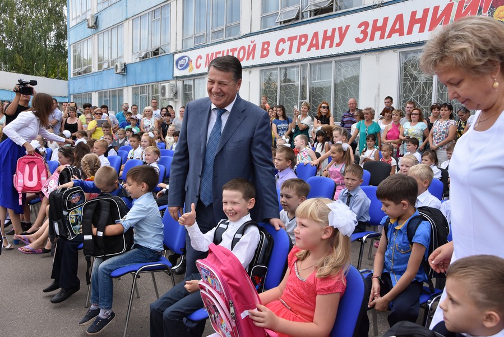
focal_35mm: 36
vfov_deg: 36.9
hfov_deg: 53.1
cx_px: 252
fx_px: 504
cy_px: 168
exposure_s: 1/500
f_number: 8
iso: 500
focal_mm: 24
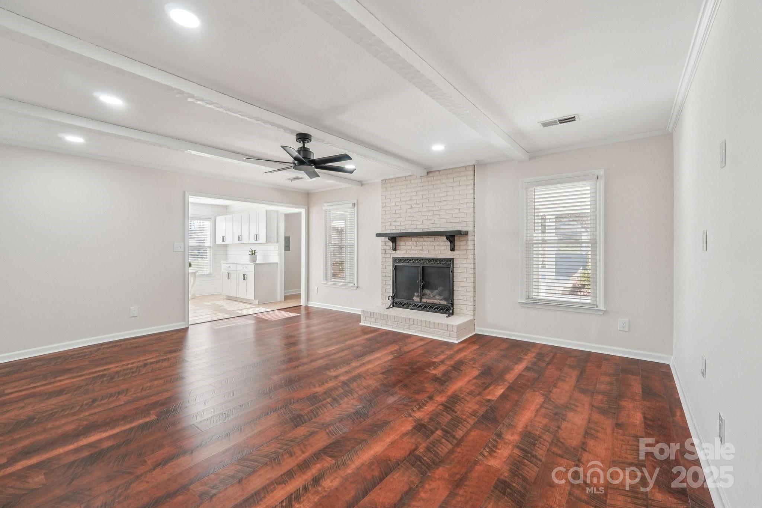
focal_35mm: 15
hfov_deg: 100.4
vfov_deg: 77.3
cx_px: 381
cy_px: 254
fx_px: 317
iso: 400
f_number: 8
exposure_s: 1/15
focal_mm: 10
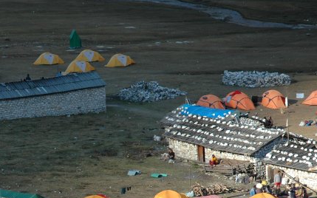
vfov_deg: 8.2
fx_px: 1373
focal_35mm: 159
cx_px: 88
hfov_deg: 13.1
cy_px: 165
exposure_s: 1/200
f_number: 7.1
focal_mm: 62
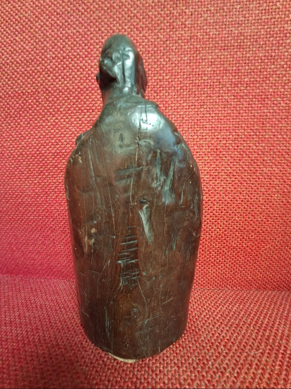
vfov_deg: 94.5
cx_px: 146
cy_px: 194
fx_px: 179
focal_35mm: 16
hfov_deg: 78.1
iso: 250
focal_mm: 1.64
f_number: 2.2
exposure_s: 1/24
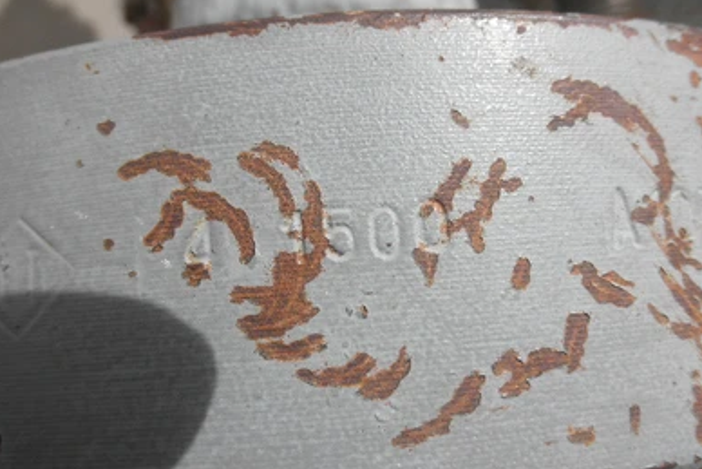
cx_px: 342
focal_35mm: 30
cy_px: 206
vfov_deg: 43.6
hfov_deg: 61.9
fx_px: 585
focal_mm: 5
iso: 64
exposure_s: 1/160
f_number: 8.5
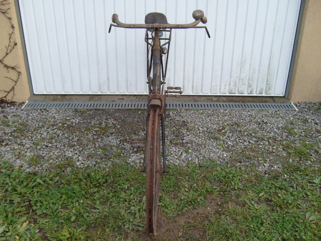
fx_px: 325
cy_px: 120
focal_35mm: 35
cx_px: 160
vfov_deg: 40.7
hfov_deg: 52.6
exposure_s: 1/350
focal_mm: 5.8
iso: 400
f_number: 7.1
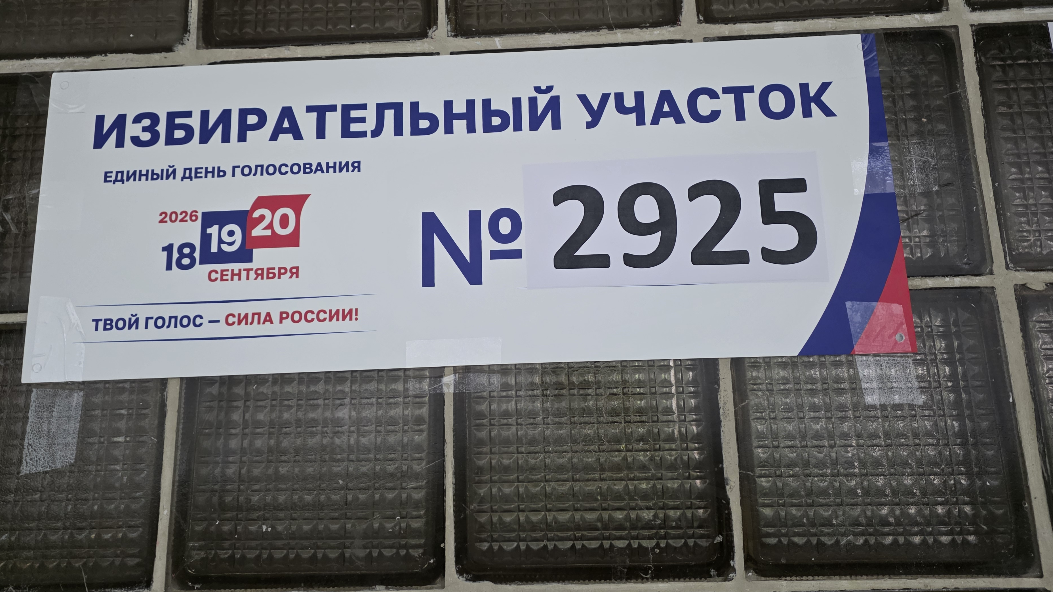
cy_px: 224
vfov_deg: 42.6
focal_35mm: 27
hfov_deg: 69.9
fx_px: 754
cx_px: 525
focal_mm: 6.25
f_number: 1.7
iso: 1000
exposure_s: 1/100
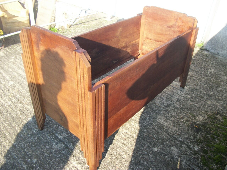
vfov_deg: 44.2
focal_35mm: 32
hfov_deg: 56.8
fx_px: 210
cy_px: 85
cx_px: 114
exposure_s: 1/50
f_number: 8.8
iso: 80
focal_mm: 5.7
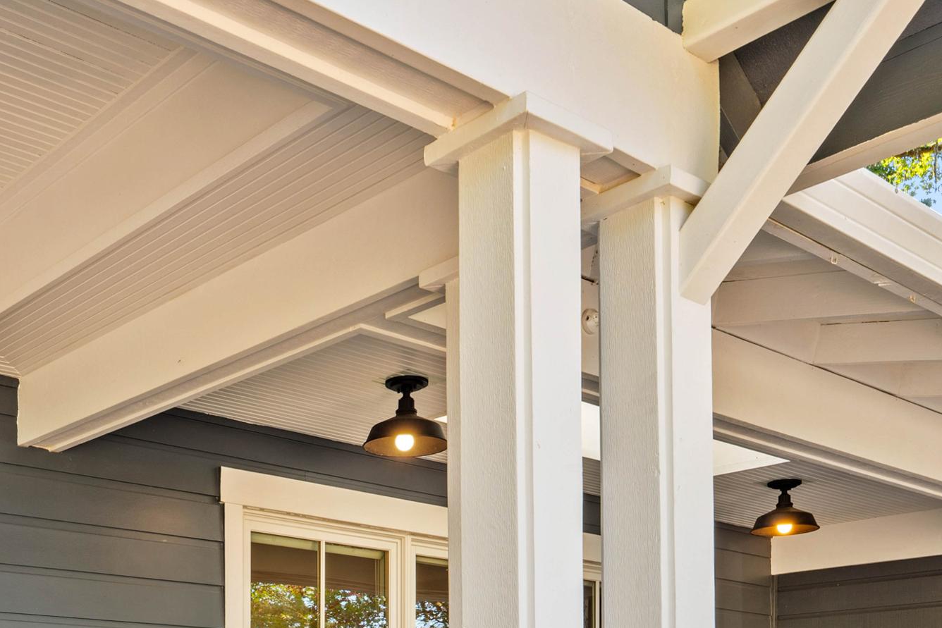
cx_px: 214
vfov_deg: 25.9
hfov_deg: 41.2
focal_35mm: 46
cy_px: 766
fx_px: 1204
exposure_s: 1/2.5
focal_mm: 16
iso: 200
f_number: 10
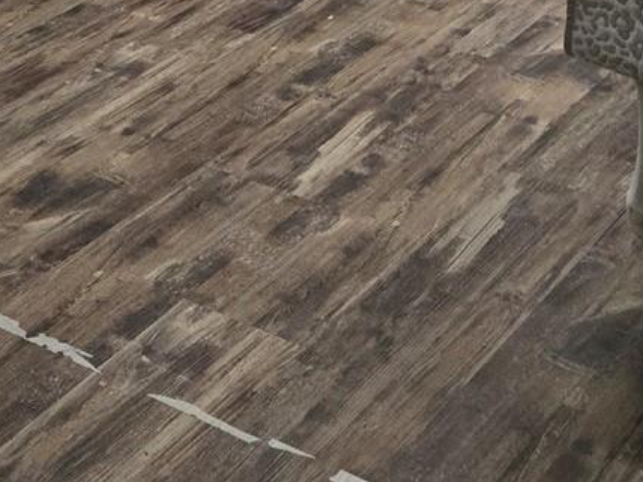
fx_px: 1597
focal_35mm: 86
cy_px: -321
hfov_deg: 22.7
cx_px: 255
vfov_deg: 15.3
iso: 500
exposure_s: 1/60
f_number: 1.8
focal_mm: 5.4
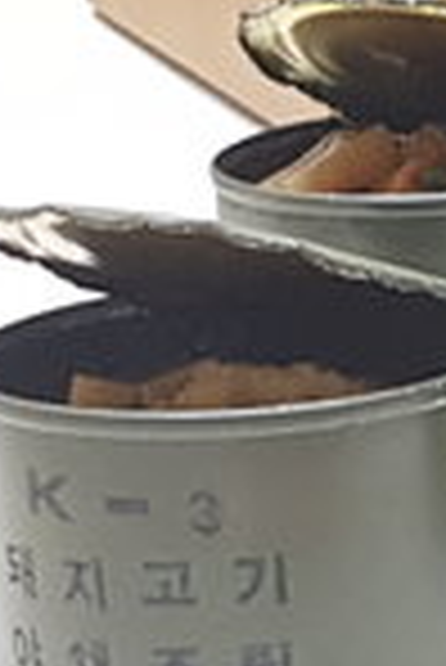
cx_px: 833
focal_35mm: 73
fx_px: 1353
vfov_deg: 27.7
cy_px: 302
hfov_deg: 15.7
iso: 160
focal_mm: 4.2
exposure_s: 1/24
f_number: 1.7
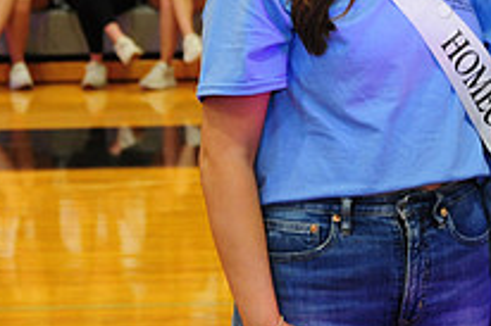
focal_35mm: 220
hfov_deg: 9.2
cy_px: -59
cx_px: 655
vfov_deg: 6.2
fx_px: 2998
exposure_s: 1/60
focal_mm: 78
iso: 2000
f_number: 7.1
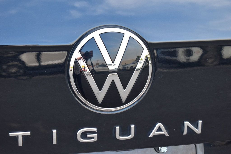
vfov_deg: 16.5
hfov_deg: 24.6
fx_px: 529
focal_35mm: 82
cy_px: 77
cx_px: 116
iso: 400
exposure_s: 1/20
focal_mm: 55
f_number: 6.3
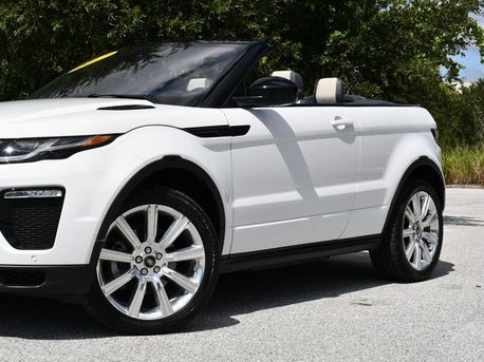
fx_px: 978
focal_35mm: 70
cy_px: 152
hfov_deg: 27.6
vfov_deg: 21.0
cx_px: 161
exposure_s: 1/320
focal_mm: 26
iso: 100
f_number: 9
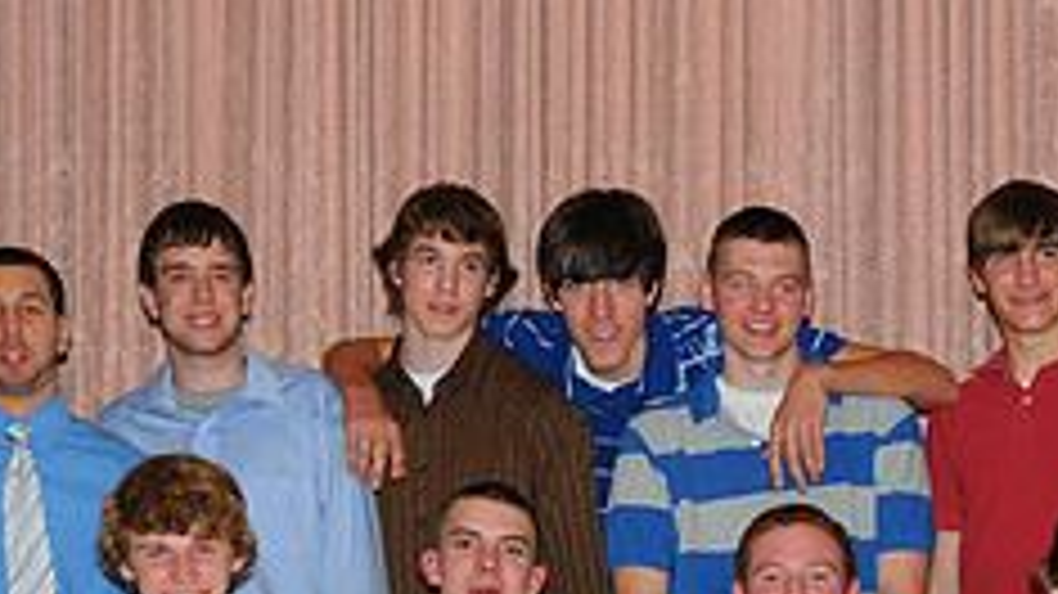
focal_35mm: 135
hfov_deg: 15.8
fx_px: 3794
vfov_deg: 8.8
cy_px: 821
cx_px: 761
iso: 200
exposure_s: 1/60
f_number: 6.3
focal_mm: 35
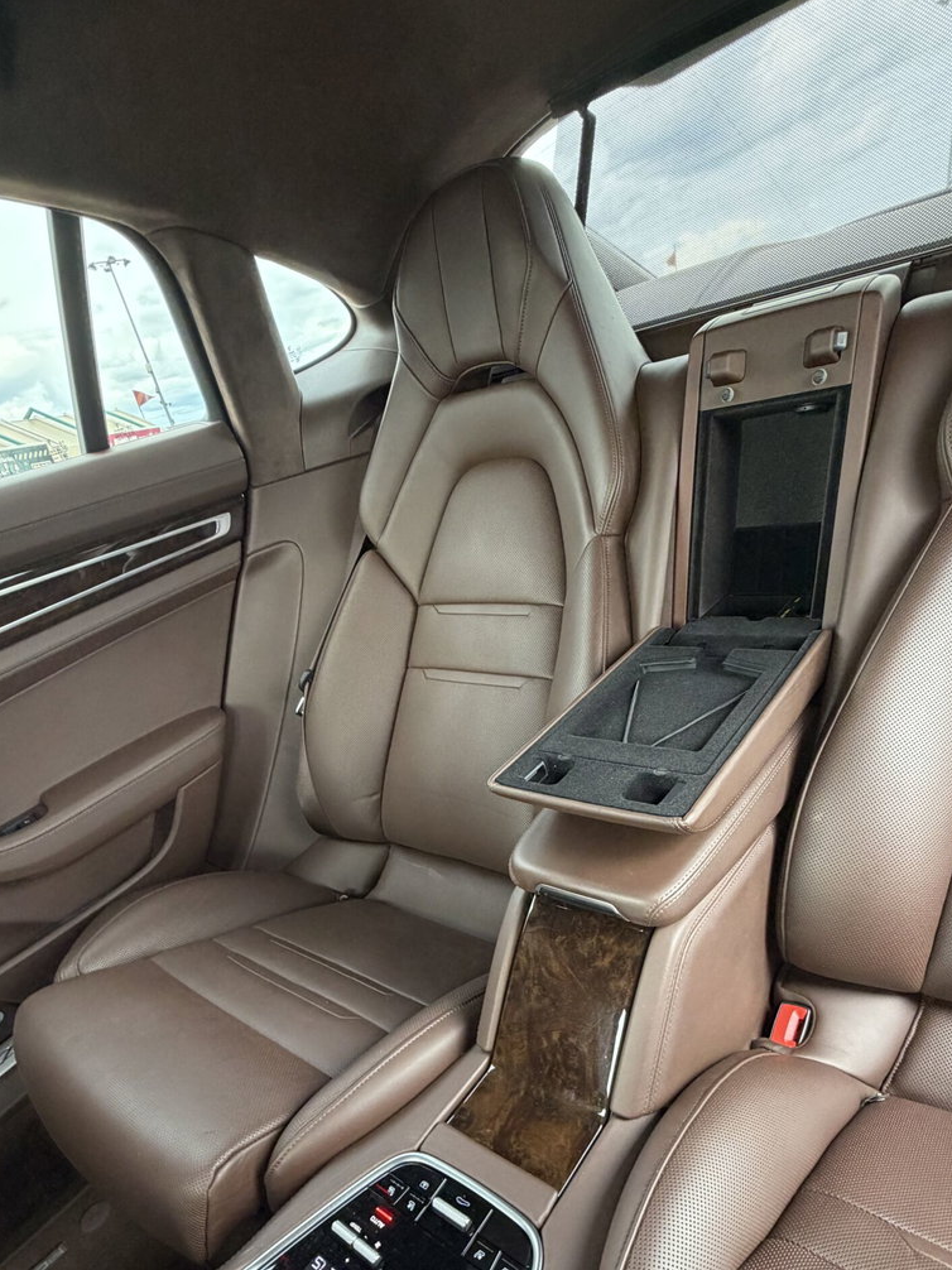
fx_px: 697
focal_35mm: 19
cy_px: 829
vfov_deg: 82.3
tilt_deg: -31.5
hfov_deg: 68.6
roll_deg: +13.4
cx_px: 501
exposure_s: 1/98
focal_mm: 2.22
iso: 320
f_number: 2.2
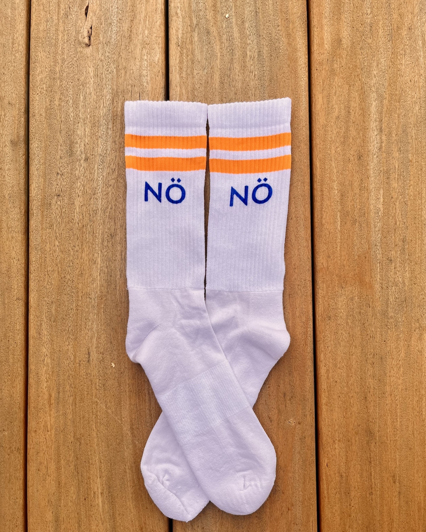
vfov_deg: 62.1
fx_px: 441
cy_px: 286
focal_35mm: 28
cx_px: 213
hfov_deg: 51.5
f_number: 1.6
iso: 50
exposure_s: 1/2463
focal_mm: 5.1
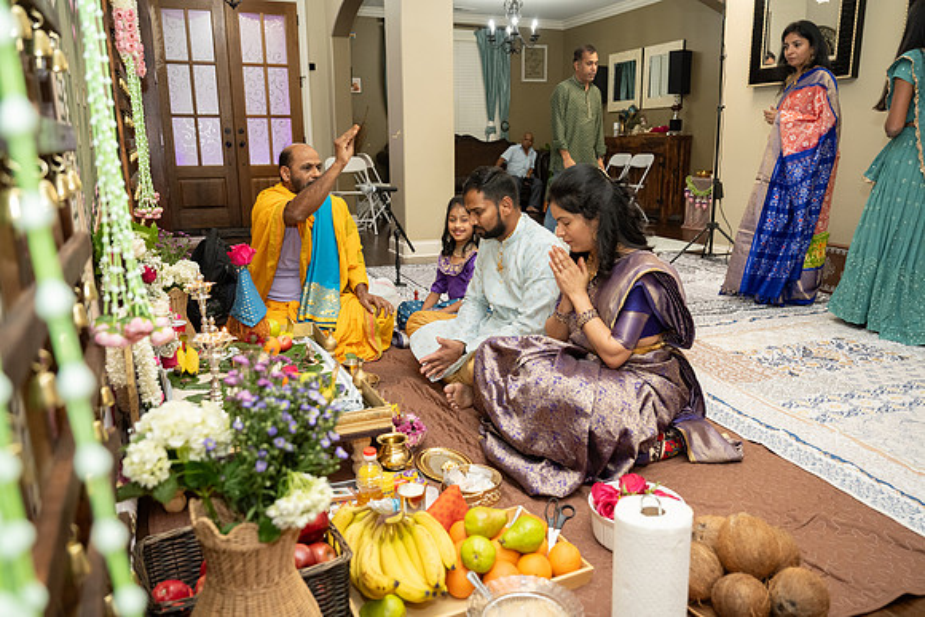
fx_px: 707
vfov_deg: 47.2
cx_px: 462
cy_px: 308
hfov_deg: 66.4
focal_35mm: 28
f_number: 3.5
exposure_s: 1/160
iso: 1000
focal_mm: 27.5
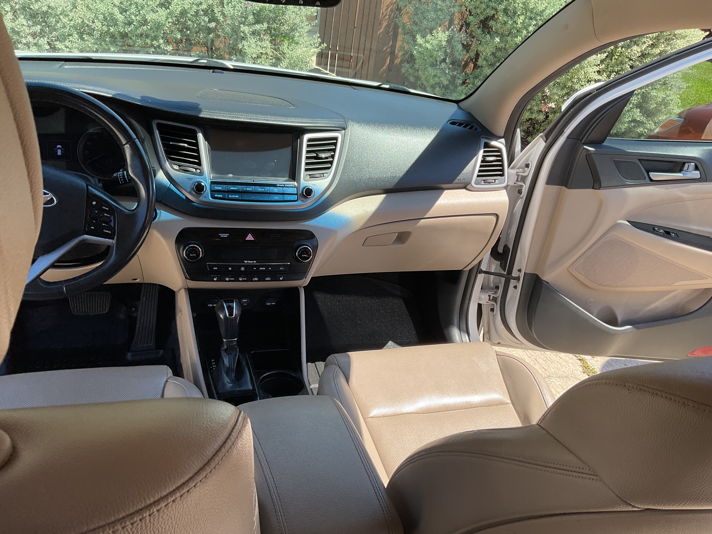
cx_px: 356
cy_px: 267
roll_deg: -7.8
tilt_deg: -28.3
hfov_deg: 61.7
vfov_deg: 48.2
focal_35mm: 29
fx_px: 596
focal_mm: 3
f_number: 1.8
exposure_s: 1/383
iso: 16
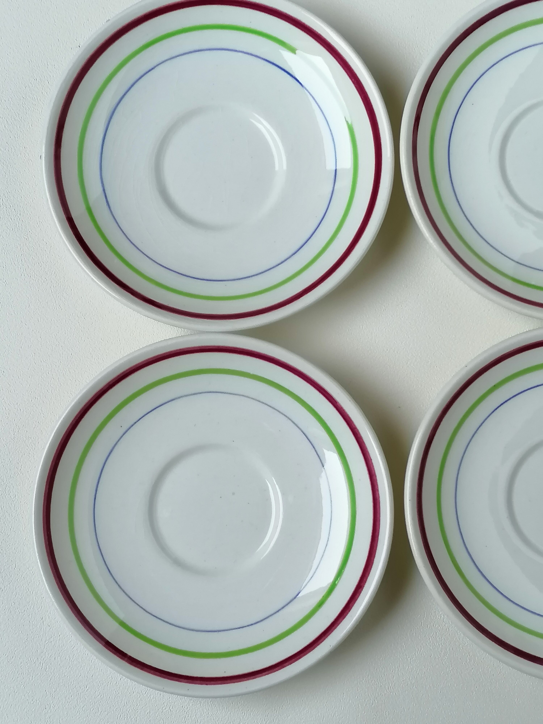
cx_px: 272
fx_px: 1129
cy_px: 362
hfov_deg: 27.0
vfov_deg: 35.5
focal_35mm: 54
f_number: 1.8
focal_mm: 4.75
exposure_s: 1/40
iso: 160
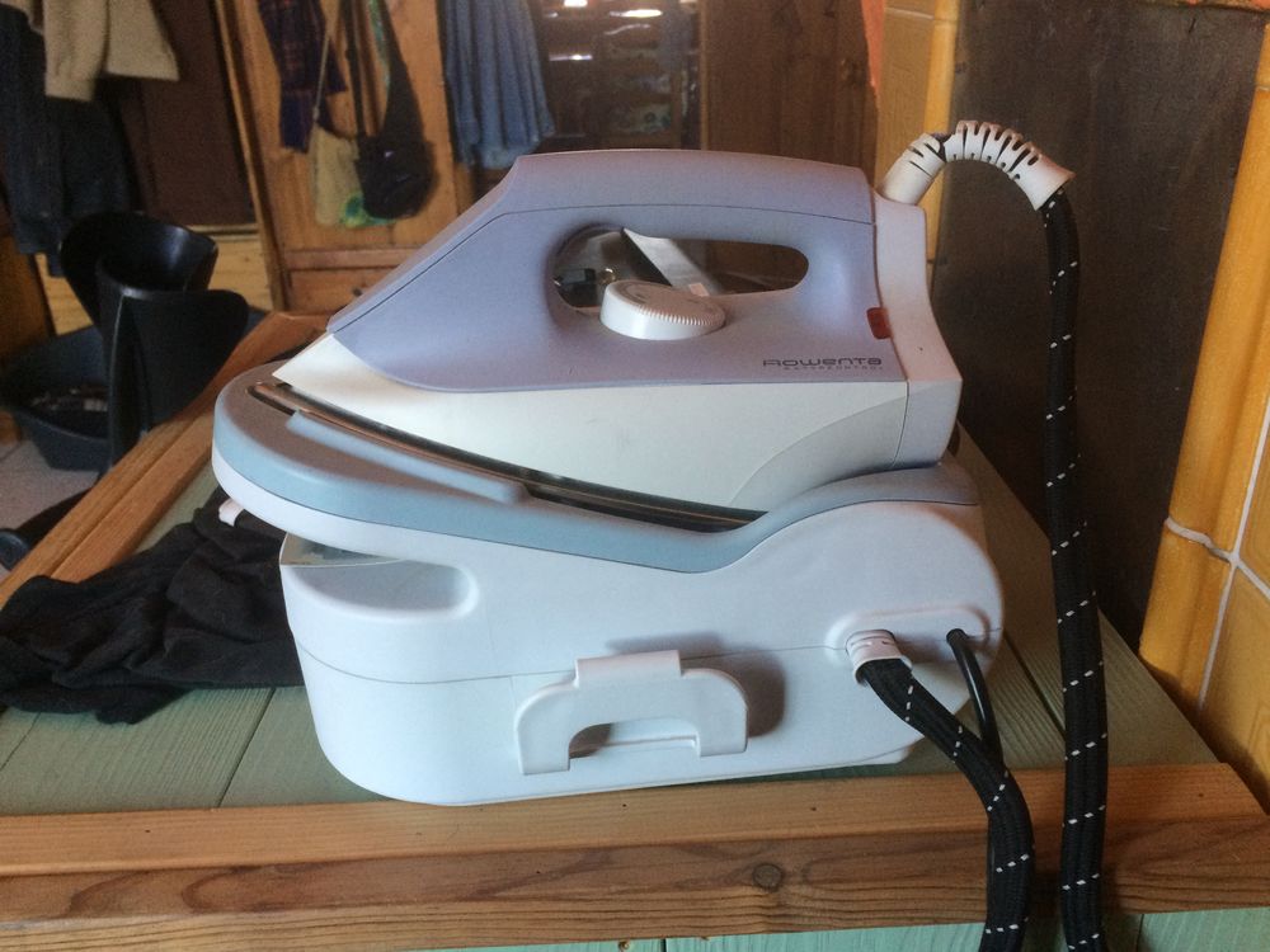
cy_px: 476
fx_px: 1064
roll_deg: +1.9
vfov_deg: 48.2
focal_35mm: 29
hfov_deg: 61.7
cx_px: 635
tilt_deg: -25.0
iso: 160
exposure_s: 1/33
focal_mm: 4.15
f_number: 2.2
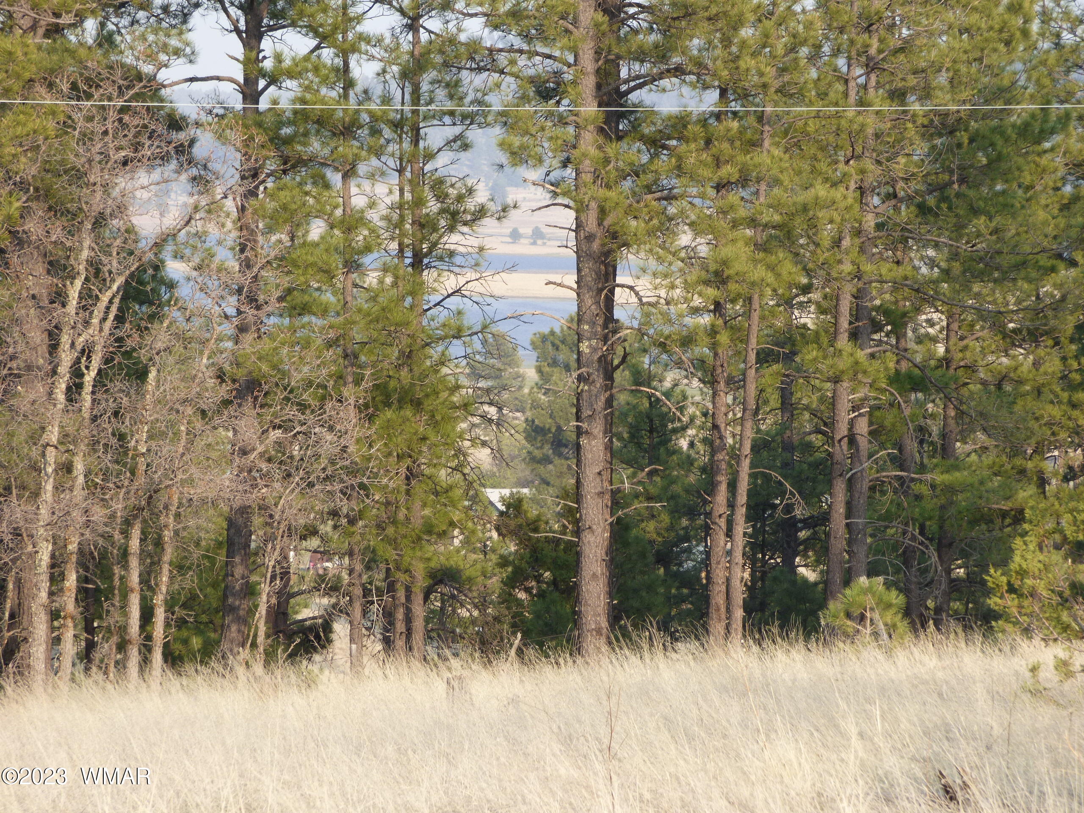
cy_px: 406
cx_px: 542
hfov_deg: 12.5
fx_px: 4948
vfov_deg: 9.4
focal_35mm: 158
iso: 100
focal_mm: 28.23
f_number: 5.4
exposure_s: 1/160
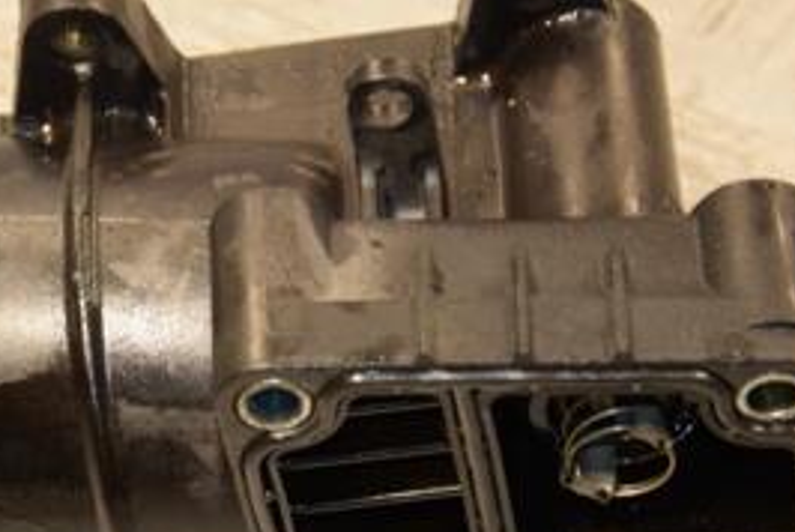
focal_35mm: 196
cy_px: 356
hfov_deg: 10.5
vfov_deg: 7.0
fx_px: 4333
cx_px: 158
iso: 800
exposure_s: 1/100
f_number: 5
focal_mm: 58
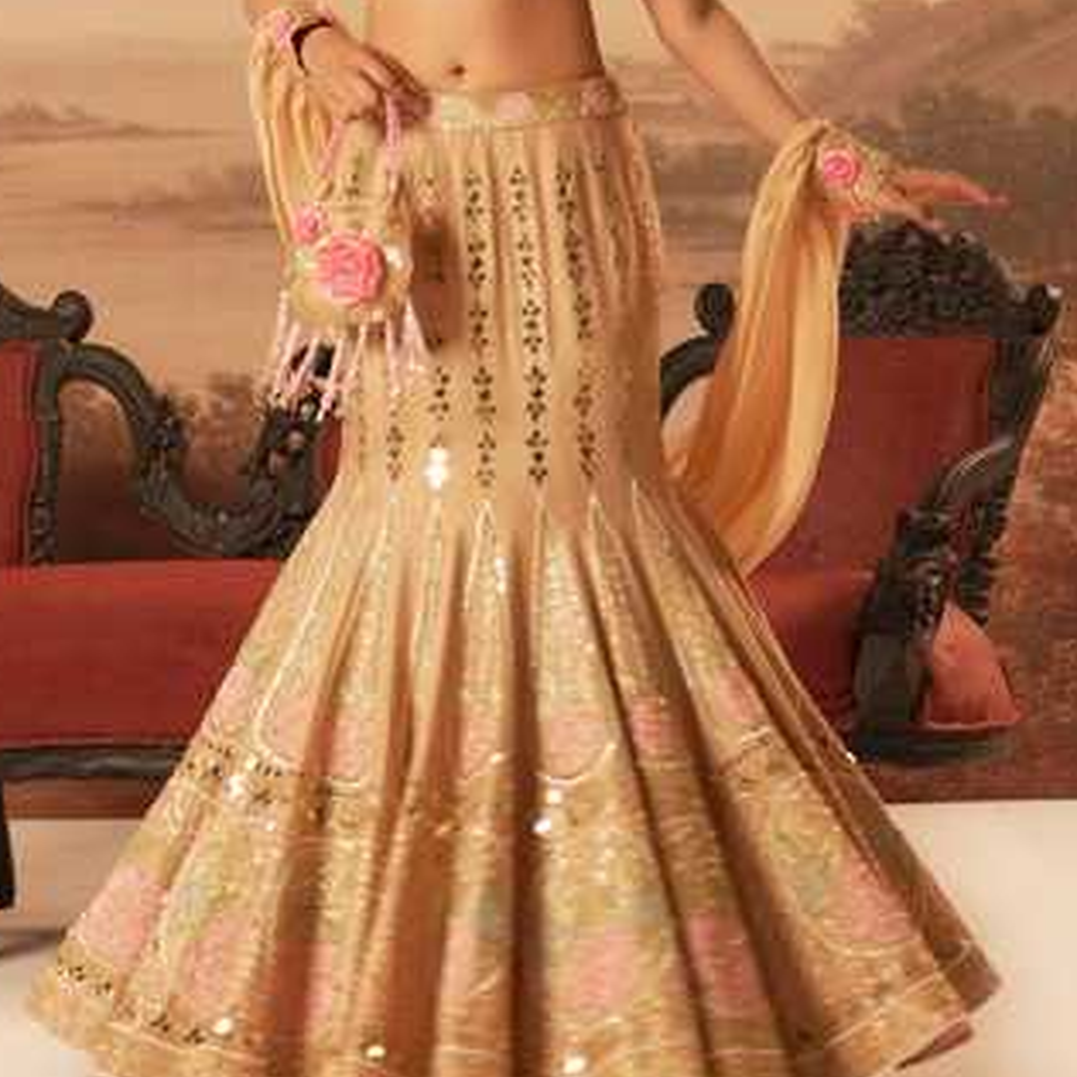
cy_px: 306
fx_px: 3485
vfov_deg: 17.5
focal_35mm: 99
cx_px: 492
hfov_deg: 17.6
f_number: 4
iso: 1600
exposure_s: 1/125
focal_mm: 70
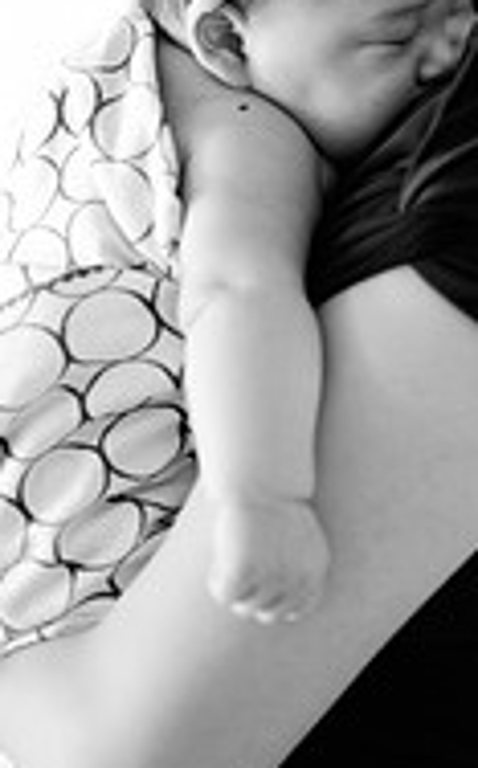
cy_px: 143
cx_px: 513
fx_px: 2551
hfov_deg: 10.6
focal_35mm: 122
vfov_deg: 17.0
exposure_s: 1/100
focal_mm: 50
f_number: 1.4
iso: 1250
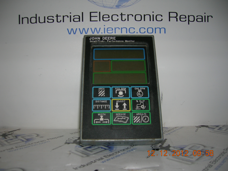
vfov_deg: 41.7
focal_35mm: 34
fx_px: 224
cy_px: 86
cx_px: 114
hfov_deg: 54.0
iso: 50
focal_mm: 5.7
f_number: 2.9
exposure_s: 1/60.1
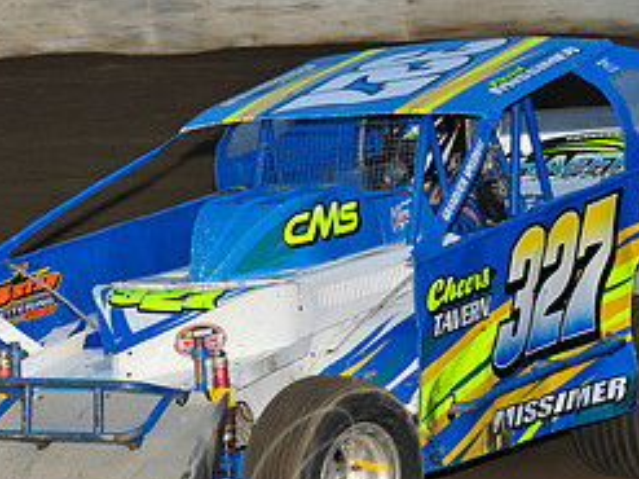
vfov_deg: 4.9
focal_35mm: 305
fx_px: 5627
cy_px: 272
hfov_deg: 6.5
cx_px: 300
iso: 640
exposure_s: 1/320
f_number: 6.3
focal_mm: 135
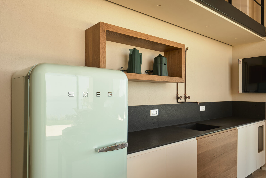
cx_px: 133
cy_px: 89
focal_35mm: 24
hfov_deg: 73.7
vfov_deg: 53.1
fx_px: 177
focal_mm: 16
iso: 200
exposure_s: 1/50
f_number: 7.1
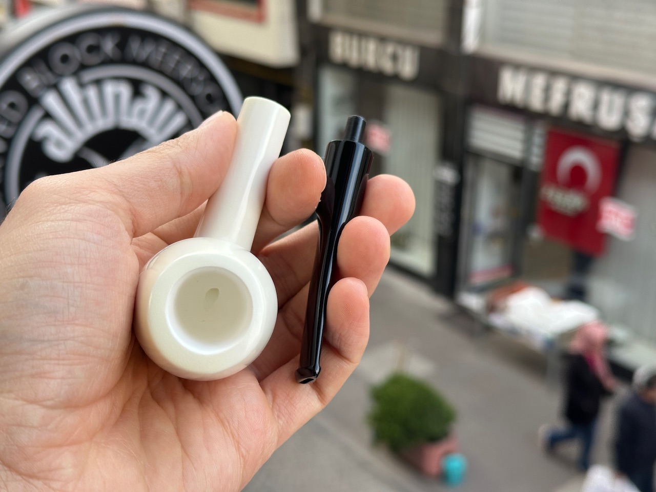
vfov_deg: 30.3
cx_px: 328
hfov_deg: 39.7
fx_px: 910
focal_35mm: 48
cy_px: 246
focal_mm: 6.86
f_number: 1.78
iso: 64
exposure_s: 1/292
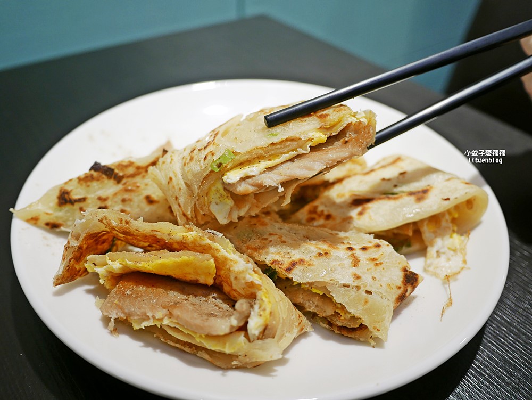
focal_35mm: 28
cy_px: 200
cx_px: 266
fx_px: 431
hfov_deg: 63.4
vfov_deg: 49.8
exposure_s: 1/60
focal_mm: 14
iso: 250
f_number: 2.5
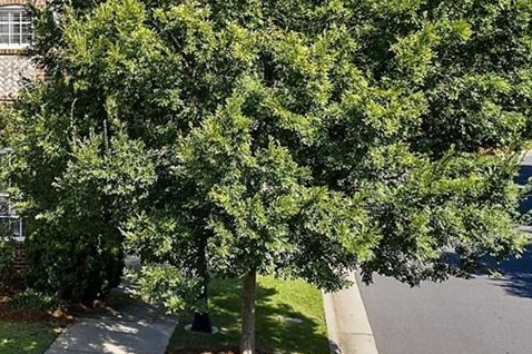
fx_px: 886
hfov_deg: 30.4
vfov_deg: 22.2
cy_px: 53
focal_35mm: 60
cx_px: -30
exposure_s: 1/500
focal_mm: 10.26
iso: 100
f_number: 6.3
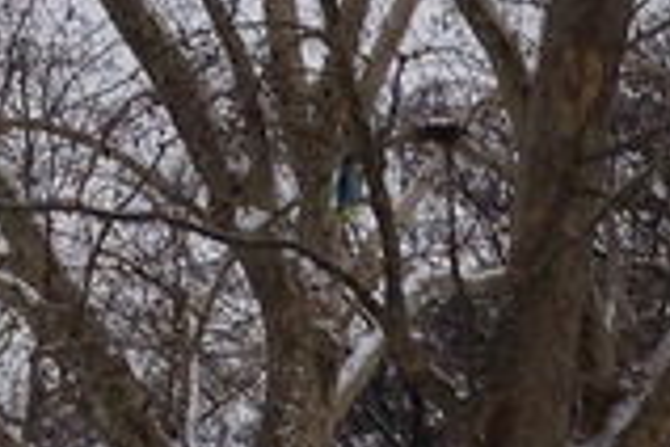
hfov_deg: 7.3
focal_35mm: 275
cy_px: 1320
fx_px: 5118
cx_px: 1193
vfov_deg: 4.8
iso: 64
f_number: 2.4
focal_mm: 4.28
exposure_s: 1/863
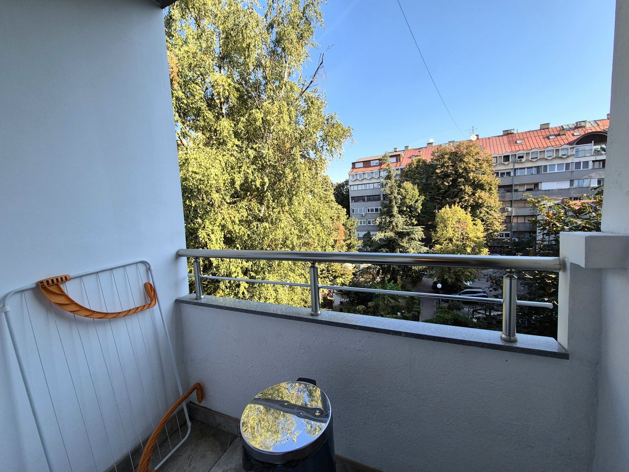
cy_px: 236
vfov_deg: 89.9
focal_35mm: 13
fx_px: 236
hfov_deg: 106.2
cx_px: 314
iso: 50
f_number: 2.2
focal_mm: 2.2
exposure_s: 1/909
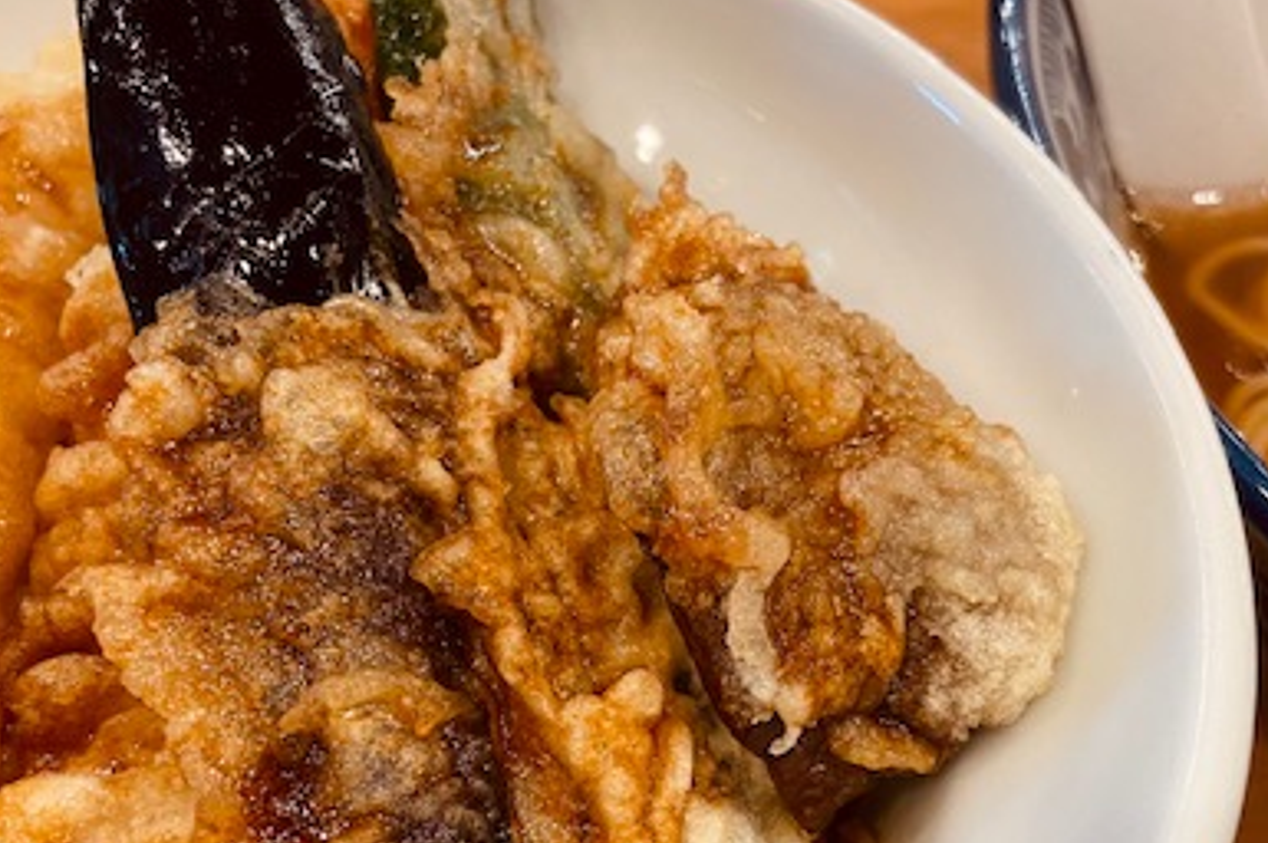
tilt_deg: -56.2
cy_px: 599
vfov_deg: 29.5
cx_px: 669
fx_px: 1584
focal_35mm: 45
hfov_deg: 43.6
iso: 80
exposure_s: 1/50
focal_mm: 4.25
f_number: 1.8
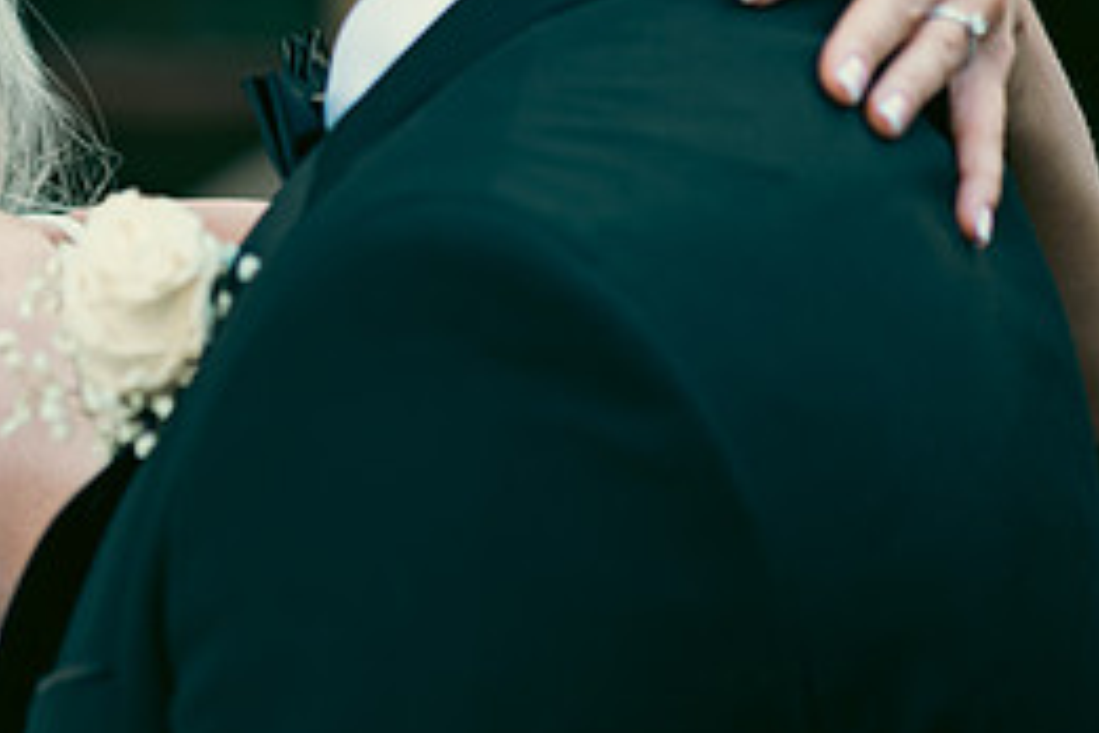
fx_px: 10531
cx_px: 101
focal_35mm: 345
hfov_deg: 6.0
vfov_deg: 4.0
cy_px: -74
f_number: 3.5
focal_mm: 155
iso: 200
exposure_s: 1/200
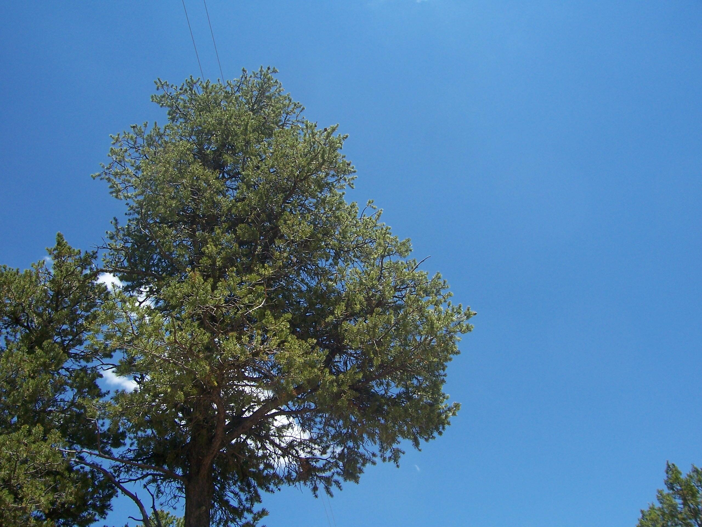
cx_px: 351
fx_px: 690
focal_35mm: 34
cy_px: 264
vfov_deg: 41.8
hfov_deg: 54.0
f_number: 5.6
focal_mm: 5.6
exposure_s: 1/500
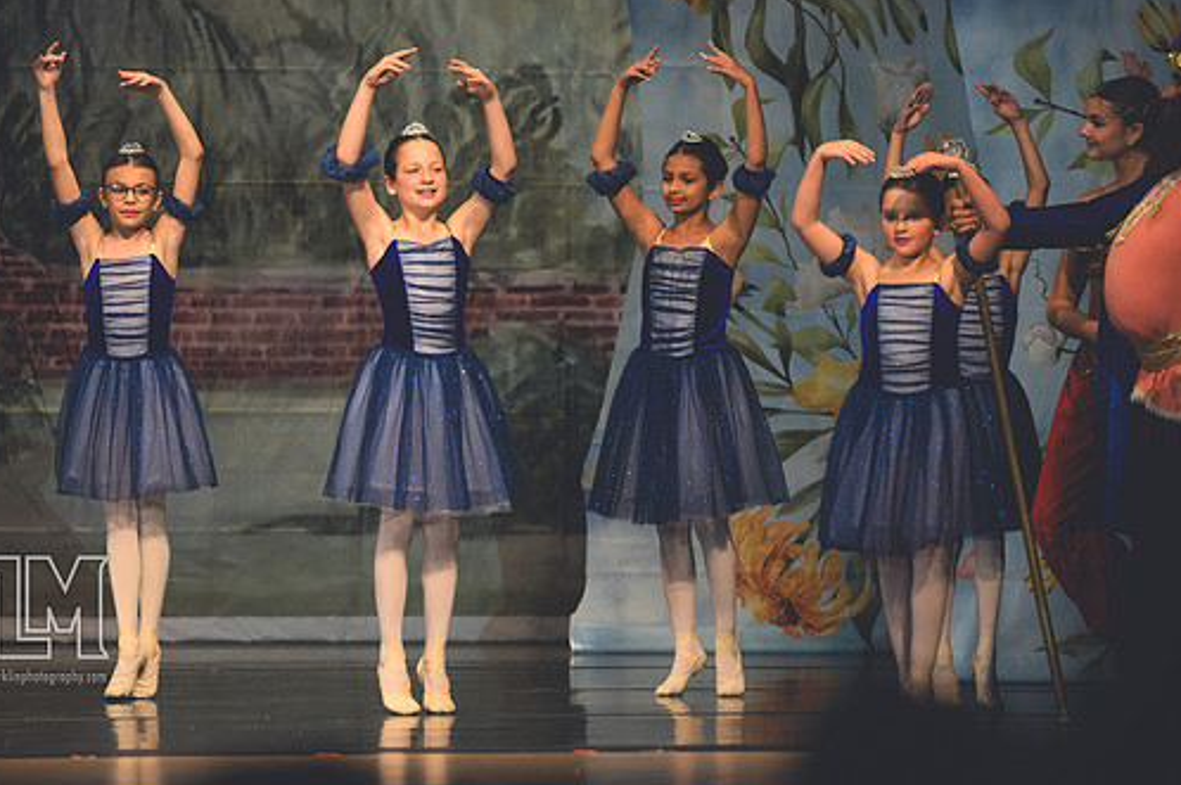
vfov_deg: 4.1
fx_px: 10881
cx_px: 541
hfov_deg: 6.2
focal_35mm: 332
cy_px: 334
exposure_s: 1/500
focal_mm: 190
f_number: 2.8
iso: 900
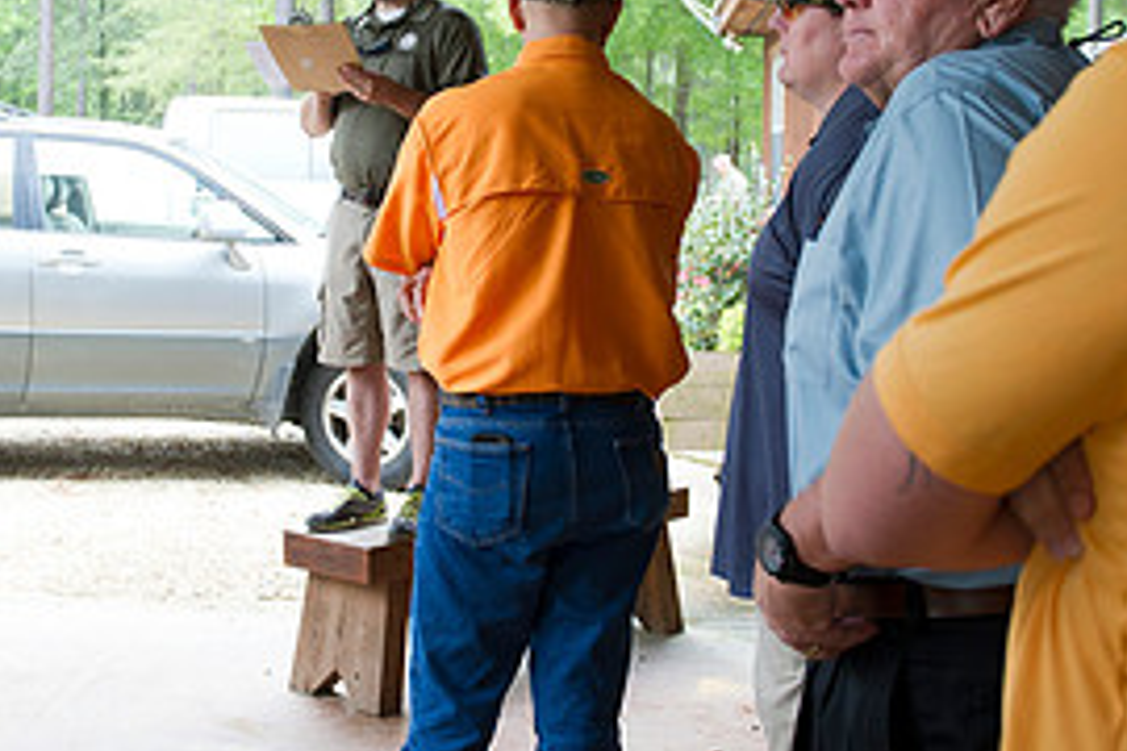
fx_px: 1816
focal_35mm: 58
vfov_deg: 23.1
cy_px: 188
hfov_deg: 34.4
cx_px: 472
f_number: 4
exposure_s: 1/100
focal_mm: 27
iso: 800
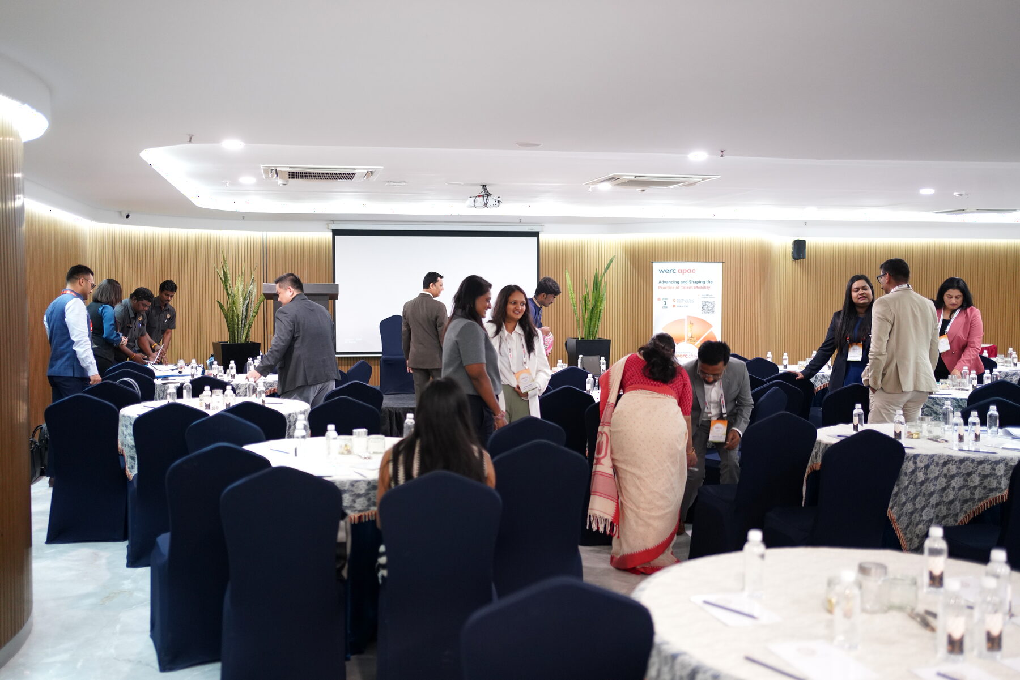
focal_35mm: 35
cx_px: 510
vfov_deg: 37.9
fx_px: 992
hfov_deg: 54.4
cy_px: 340
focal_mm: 35
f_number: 1.8
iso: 1600
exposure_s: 1/100
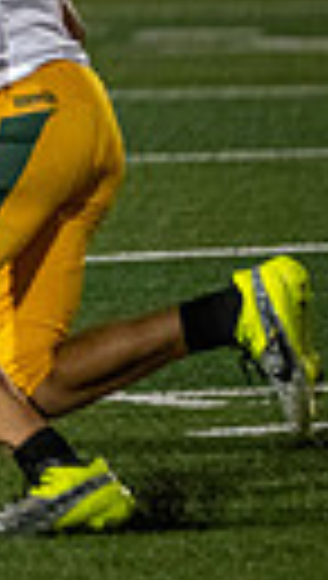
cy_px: -191
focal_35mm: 943
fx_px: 14514
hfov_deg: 1.3
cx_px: -840
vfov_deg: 2.3
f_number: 2.8
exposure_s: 1/1250
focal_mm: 200
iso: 2500
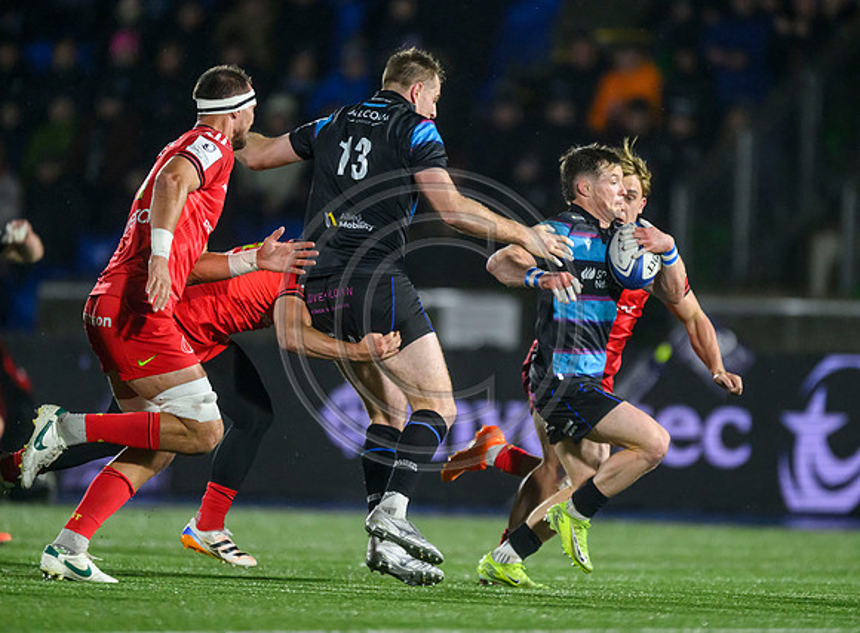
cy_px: 300
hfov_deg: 3.1
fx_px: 15886
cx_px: 437
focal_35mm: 644
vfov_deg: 2.3
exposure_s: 1/1600
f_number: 4
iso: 6400
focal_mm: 560
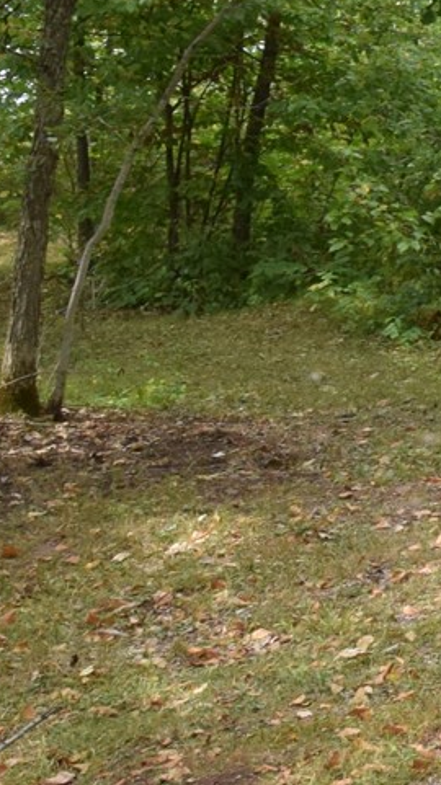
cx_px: 1125
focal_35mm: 71
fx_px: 1478
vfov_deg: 28.5
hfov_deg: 12.4
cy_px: 67
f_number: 10
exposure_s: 1/200
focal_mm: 10
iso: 320
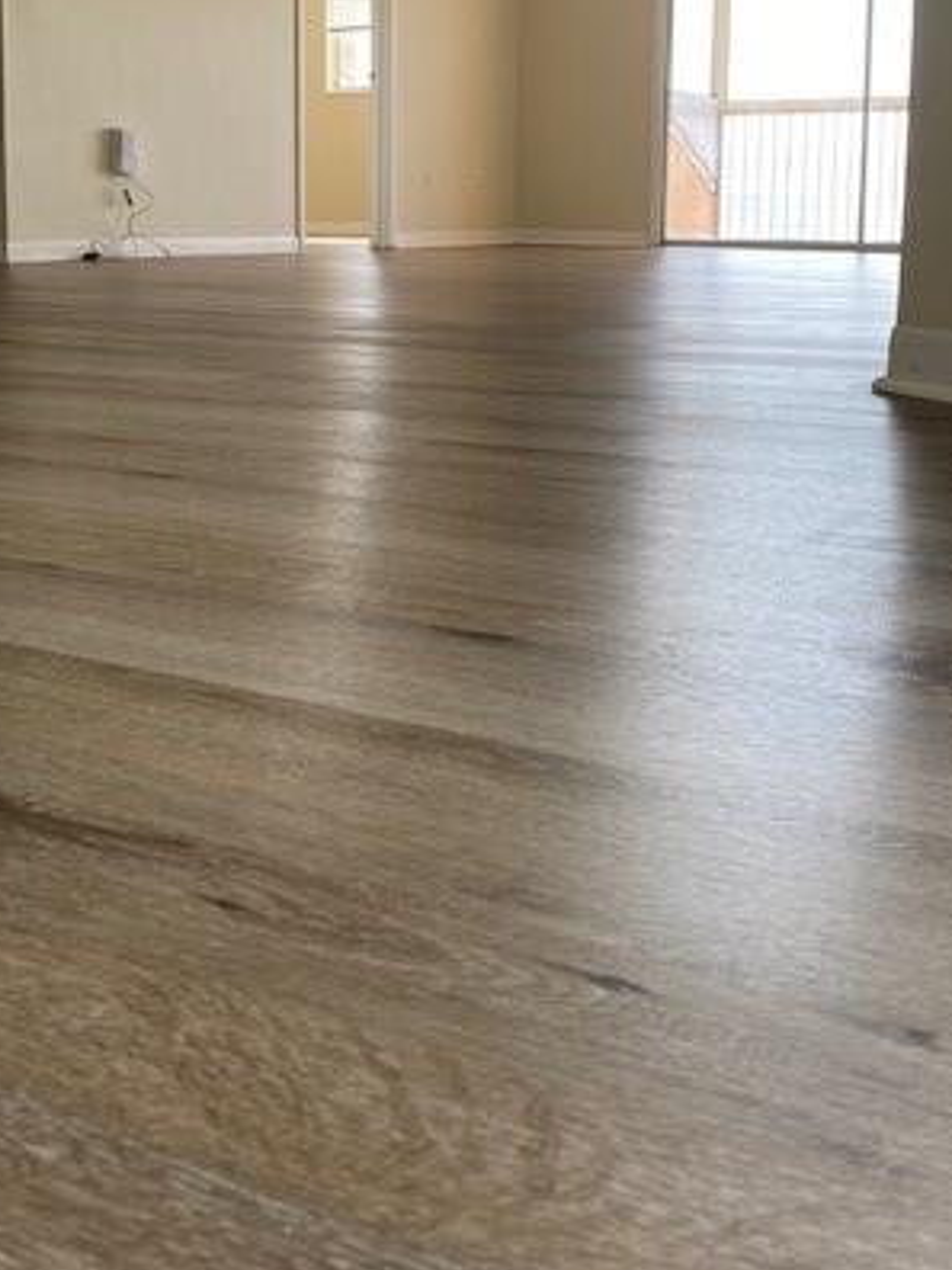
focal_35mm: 42
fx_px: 1540
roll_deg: +0.0
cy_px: 346
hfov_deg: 34.3
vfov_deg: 43.6
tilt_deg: -5.0
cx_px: 410
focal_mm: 4.25
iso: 32
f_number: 1.8
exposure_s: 1/172
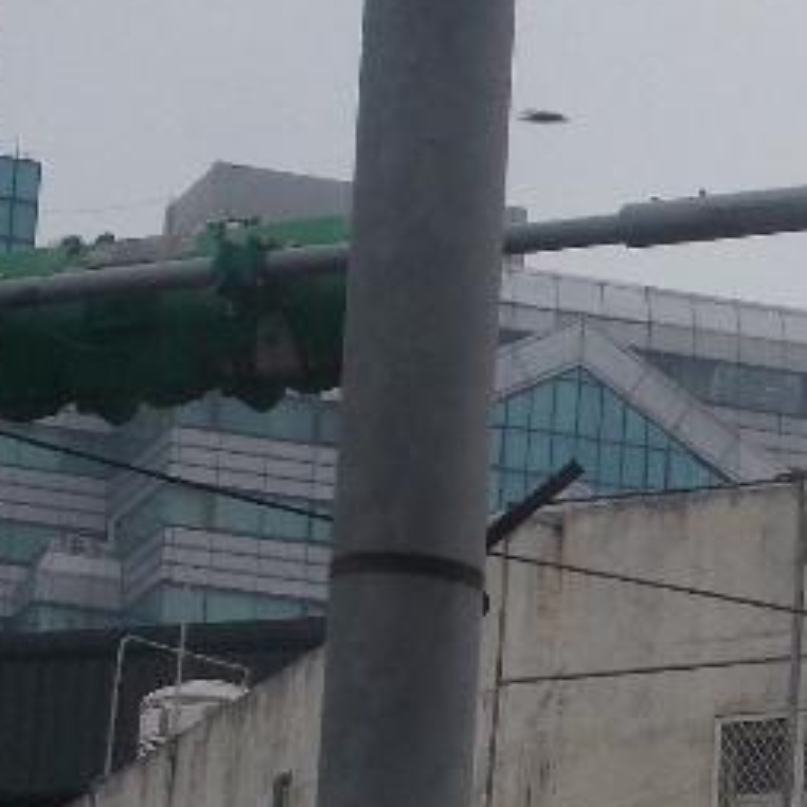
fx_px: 8097
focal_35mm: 307
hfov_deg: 5.6
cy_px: 489
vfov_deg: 5.7
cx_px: 1427
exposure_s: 1/250
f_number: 6.3
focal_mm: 15.4
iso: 80
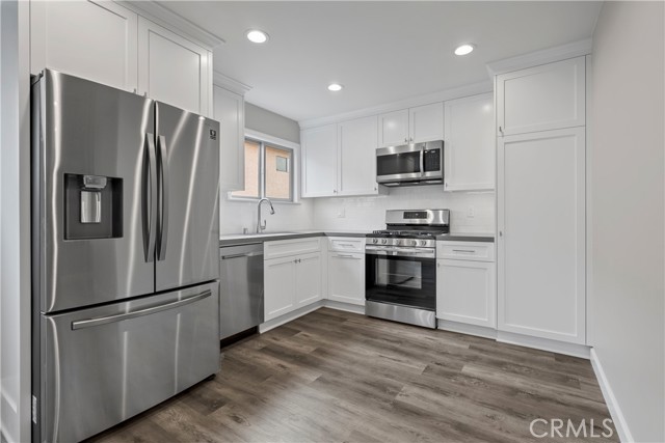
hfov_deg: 96.7
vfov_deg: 73.8
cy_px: 222
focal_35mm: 16
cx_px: 332
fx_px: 296
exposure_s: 1/15
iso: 250
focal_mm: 16
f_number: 6.3
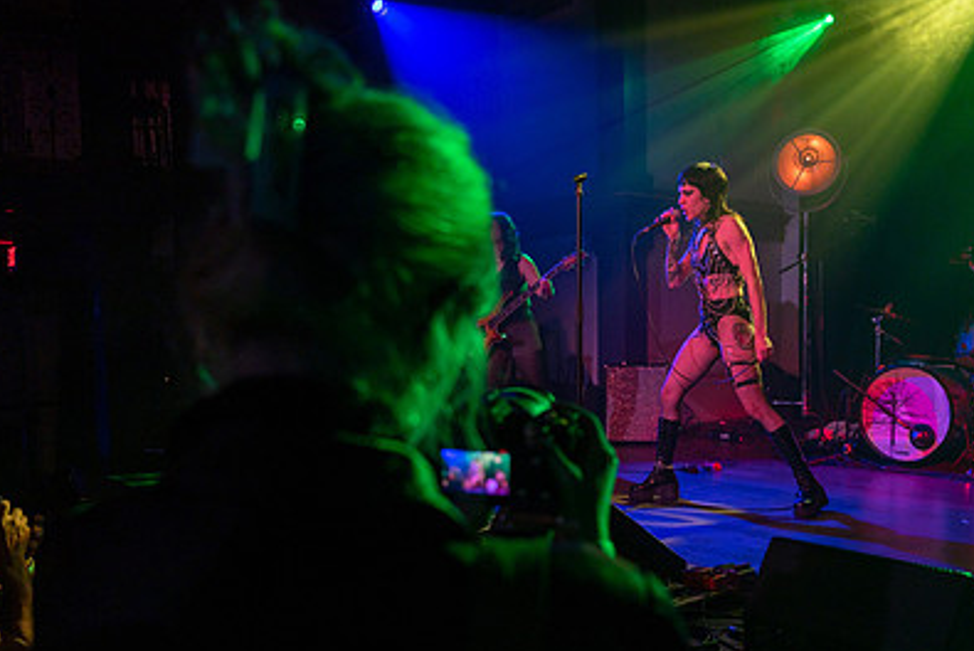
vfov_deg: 41.0
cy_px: 393
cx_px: 520
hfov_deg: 58.6
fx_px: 866
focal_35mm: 32
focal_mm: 21.8
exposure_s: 1/320
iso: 1600
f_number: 2.8
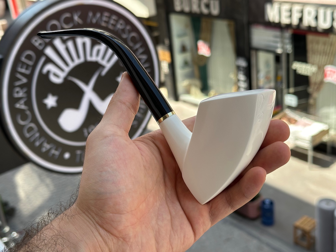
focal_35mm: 48
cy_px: 126
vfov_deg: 30.3
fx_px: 466
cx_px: 168
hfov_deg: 39.7
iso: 64
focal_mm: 6.86
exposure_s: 1/823
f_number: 1.78
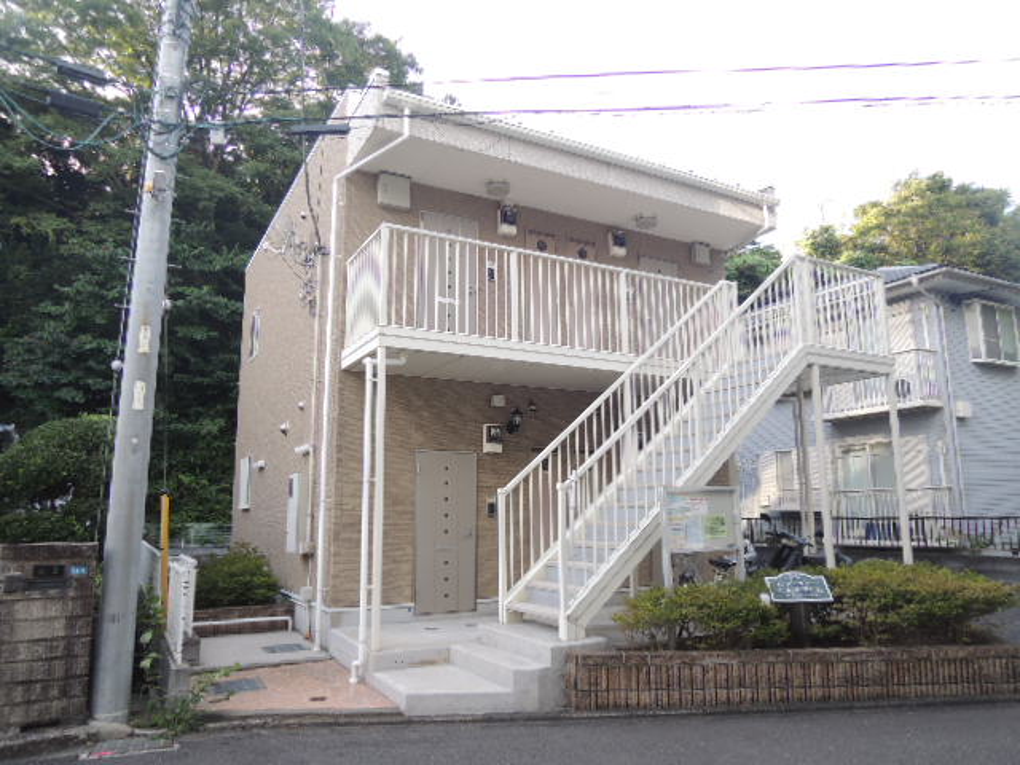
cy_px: 382
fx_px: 707
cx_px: 510
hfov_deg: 71.6
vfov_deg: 56.8
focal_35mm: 24
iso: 100
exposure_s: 1/125
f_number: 2.8
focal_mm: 4.3
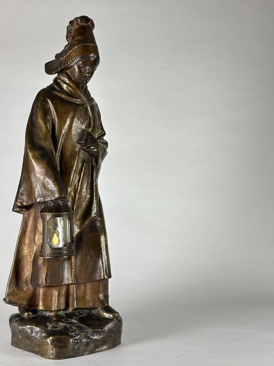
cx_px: 137
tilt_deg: +0.3
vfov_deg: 39.7
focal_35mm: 48
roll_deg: -0.6
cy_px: 183
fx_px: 507
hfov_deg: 30.3
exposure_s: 1/50
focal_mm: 6.86
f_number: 1.78
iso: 80
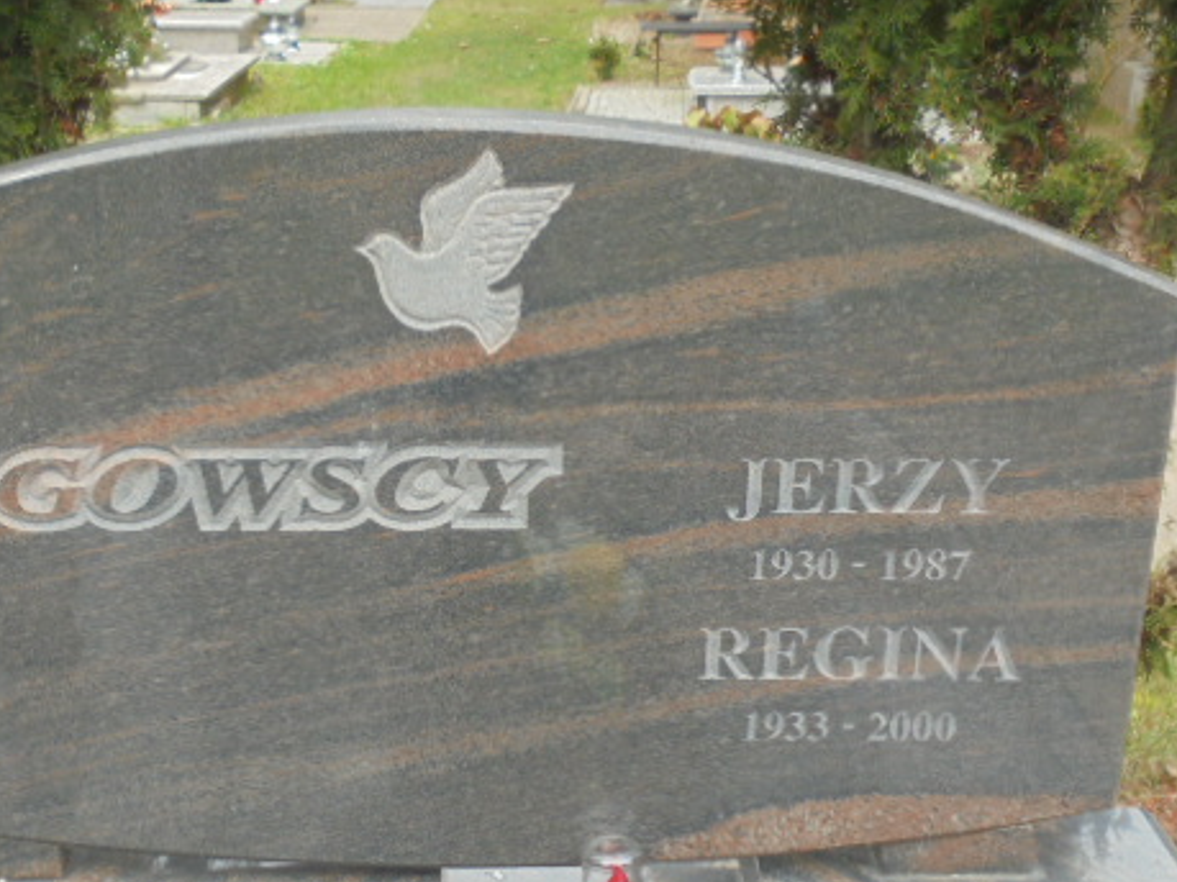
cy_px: 508
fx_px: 1802
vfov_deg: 27.5
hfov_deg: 36.0
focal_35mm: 53
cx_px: 464
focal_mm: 6.9
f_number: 4.2
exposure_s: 1/100
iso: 100
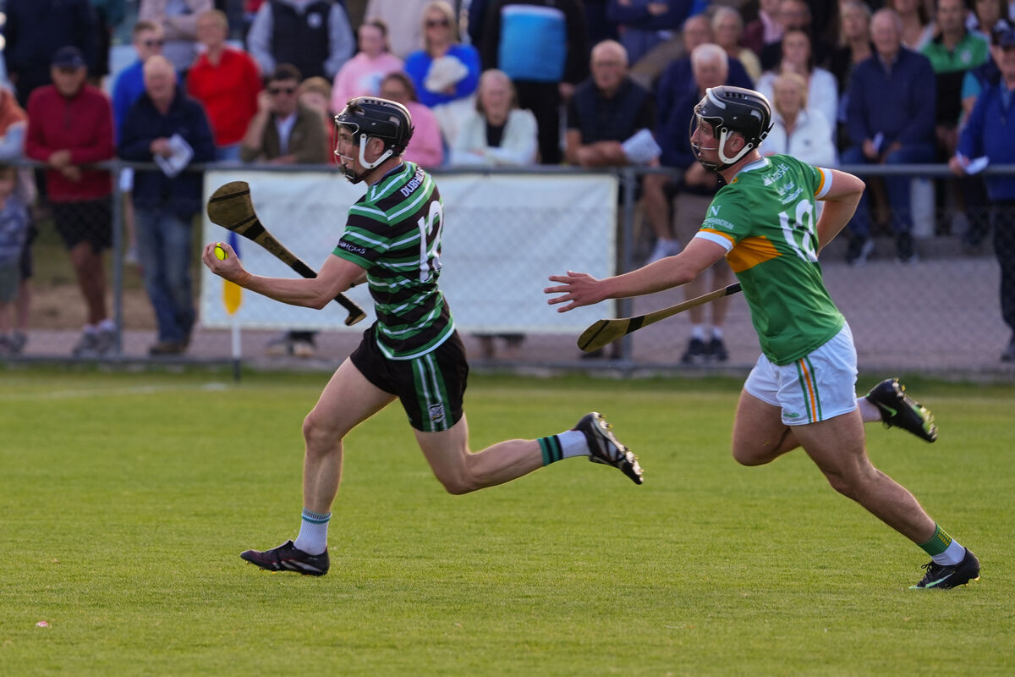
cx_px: 508
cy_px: 338
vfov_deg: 3.4
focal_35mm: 407
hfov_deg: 5.1
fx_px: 11474
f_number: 6.3
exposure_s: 1/1000
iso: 800
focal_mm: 407
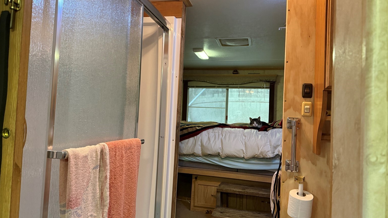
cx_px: 194
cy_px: 106
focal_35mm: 27
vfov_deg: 42.9
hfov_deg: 69.8
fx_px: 278
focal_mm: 6.76
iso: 640
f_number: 1.78
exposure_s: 1/60
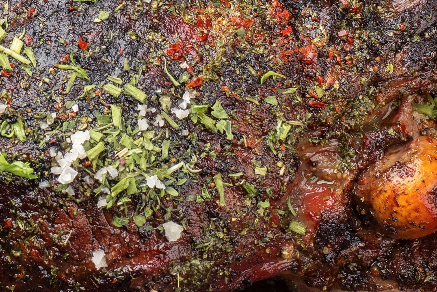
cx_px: -37
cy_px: -91
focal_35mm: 238
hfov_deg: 8.6
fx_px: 2890
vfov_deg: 5.7
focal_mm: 50
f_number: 8
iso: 200
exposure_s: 1/200
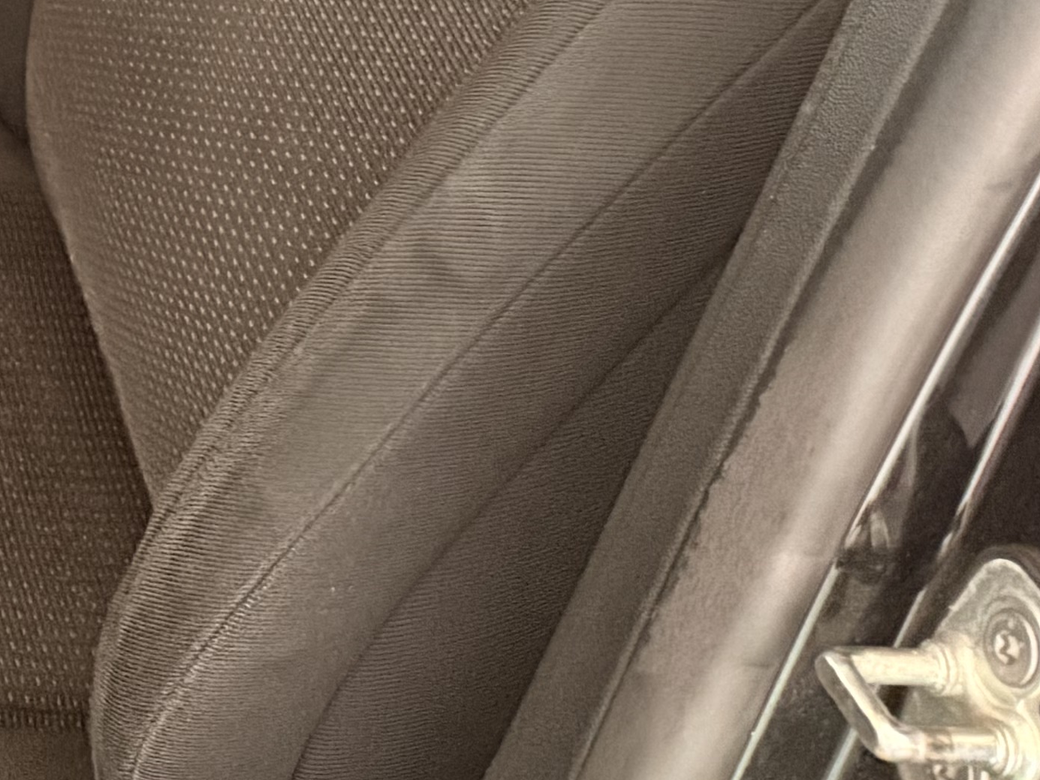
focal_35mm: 99
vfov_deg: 14.0
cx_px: -644
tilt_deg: -29.2
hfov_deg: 17.3
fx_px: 2975
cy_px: -373
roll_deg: +4.0
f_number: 1.78
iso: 800
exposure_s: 1/42
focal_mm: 6.76
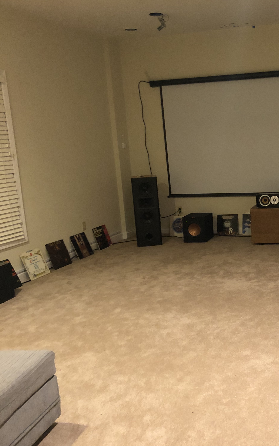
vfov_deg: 49.3
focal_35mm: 40
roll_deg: +3.4
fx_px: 487
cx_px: 260
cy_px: 222
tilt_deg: -10.0
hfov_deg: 30.4
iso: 100
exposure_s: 1/4
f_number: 1.8
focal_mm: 4
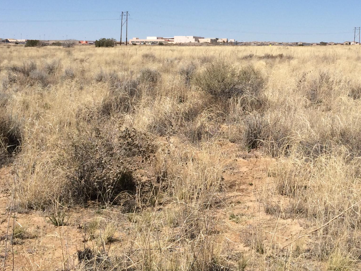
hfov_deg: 33.3
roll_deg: +0.5
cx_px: 255
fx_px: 595
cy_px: 54
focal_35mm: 57
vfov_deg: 25.2
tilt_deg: +0.5
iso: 32
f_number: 2.2
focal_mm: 4.15
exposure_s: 1/3425
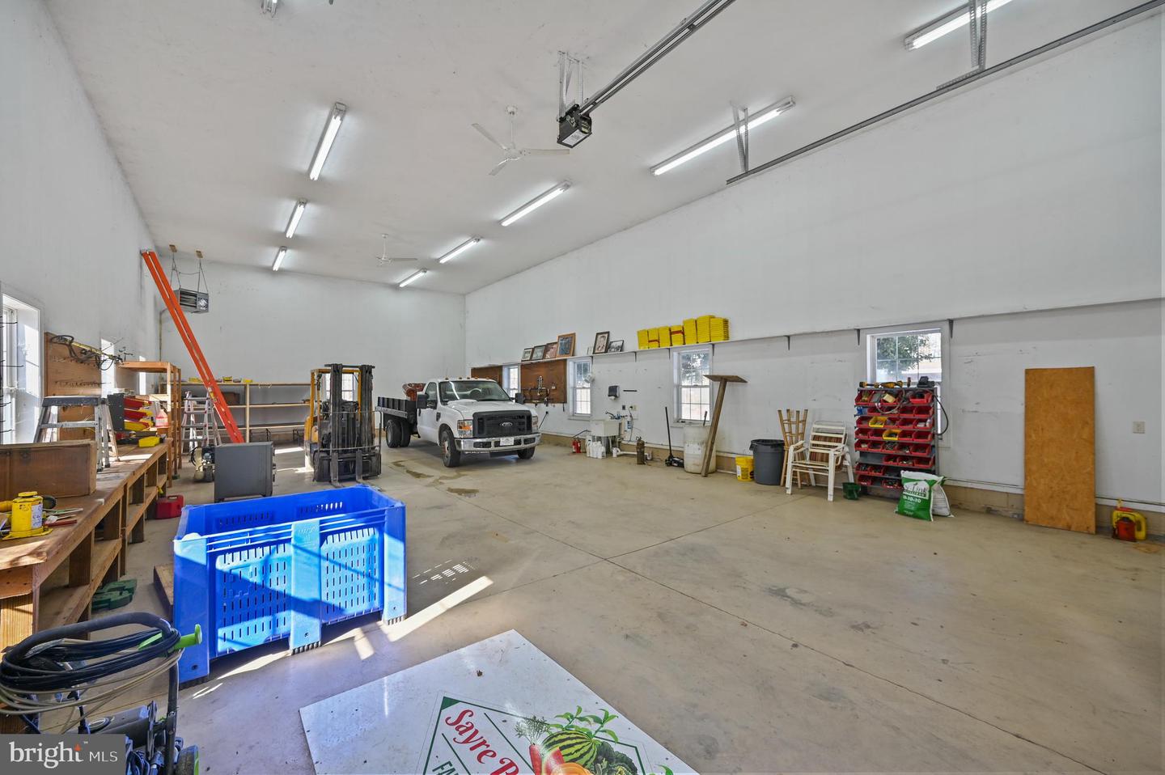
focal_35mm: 14
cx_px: 582
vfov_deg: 81.1
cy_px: 388
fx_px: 453
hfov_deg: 104.3
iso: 200
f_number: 5
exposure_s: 1/60
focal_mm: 14
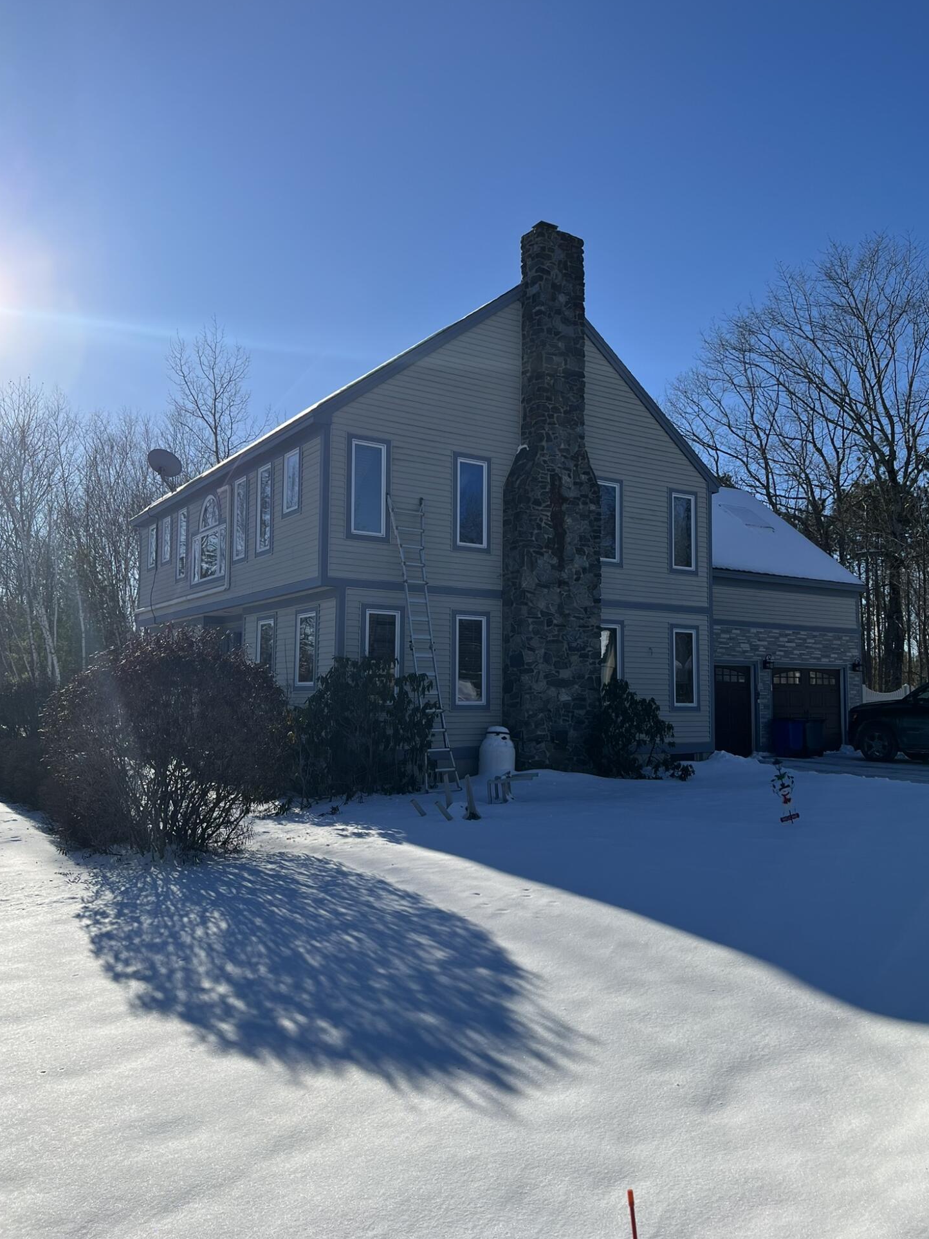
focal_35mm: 27
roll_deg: -0.8
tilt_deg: +5.4
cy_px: 616
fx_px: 966
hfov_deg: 51.3
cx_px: 468
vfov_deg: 65.3
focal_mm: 5.7
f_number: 1.5
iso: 50
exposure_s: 1/6579
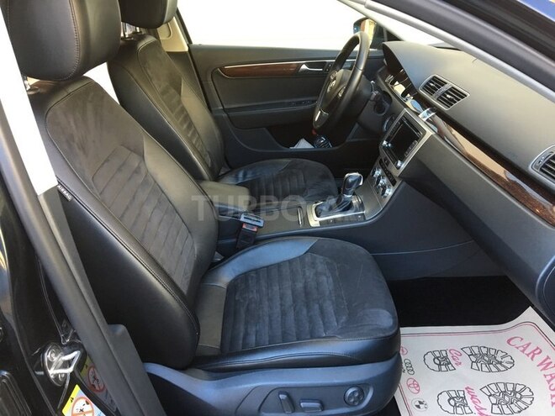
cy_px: 208
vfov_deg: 48.2
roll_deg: +1.1
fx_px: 465
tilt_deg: -24.9
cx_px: 278
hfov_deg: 61.7
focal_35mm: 29
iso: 64
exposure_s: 1/33
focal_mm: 4.15
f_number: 2.2
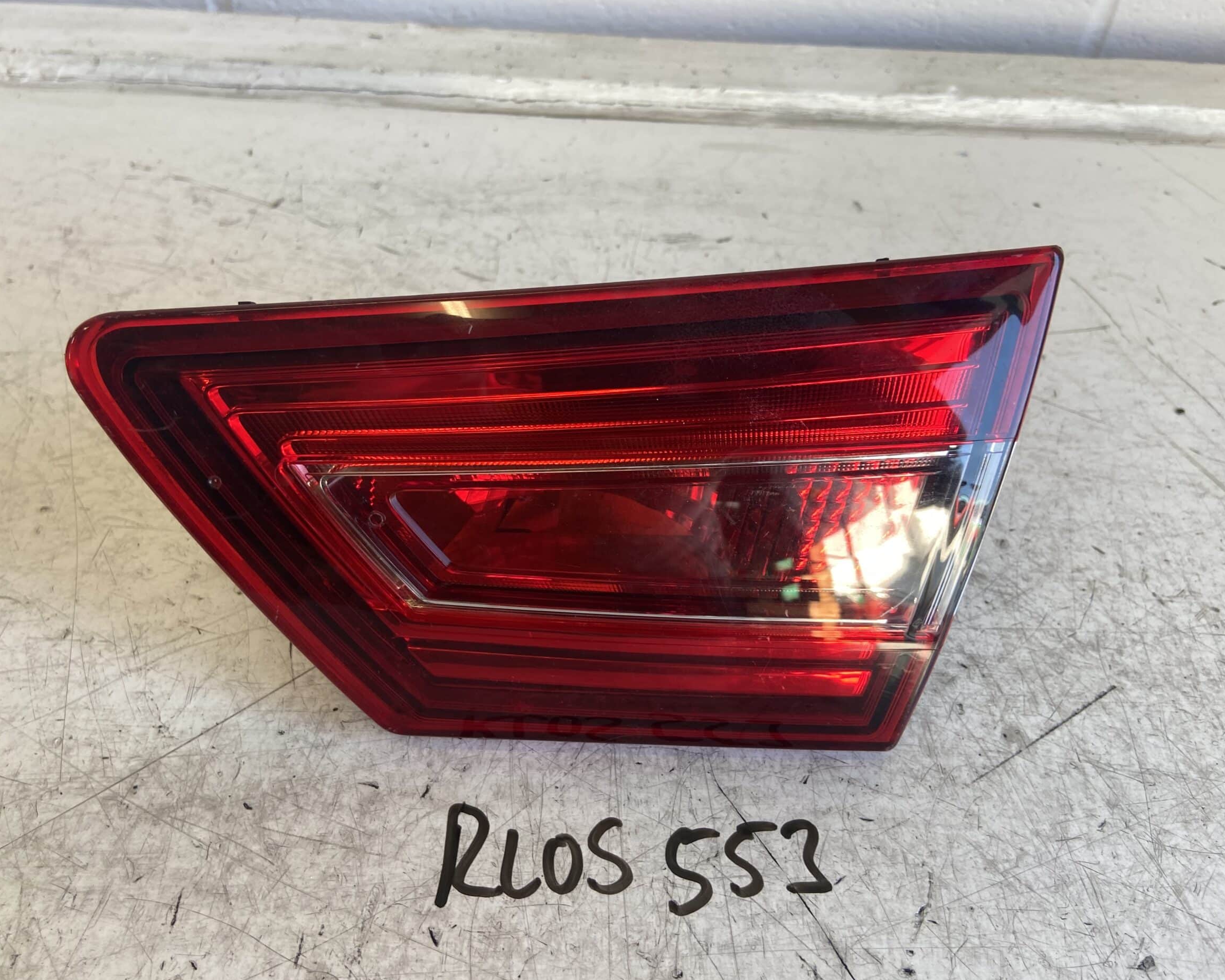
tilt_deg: -45.1
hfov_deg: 62.2
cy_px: 496
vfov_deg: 51.5
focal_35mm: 28
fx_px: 1015
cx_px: 580
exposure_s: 1/100
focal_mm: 4.25
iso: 50
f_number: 1.8
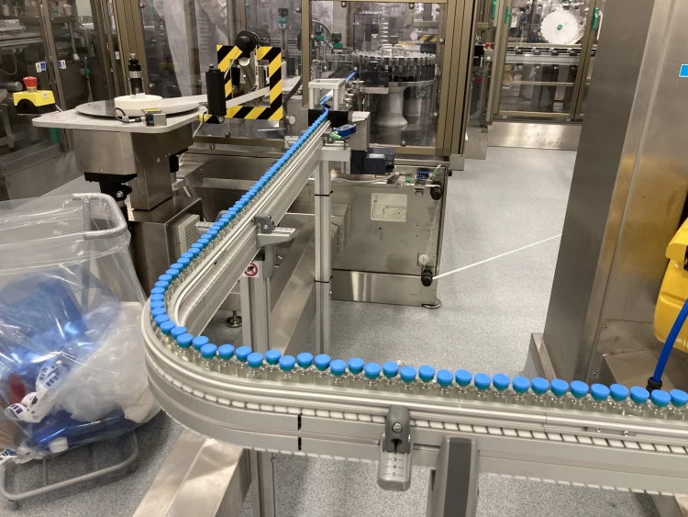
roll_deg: -1.5
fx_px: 557
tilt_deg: -25.7
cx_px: 344
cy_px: 258
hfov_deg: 63.4
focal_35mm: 28
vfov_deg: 49.8
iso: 100
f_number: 1.8
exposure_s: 1/60
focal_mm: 3.99
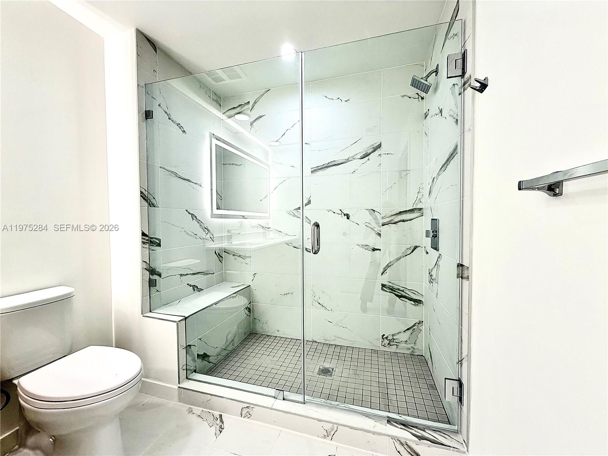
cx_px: 304
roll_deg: +0.9
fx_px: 246
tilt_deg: -2.1
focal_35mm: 14
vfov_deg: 85.7
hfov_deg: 102.1
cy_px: 228
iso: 100
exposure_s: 1/120
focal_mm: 2.22
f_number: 2.2
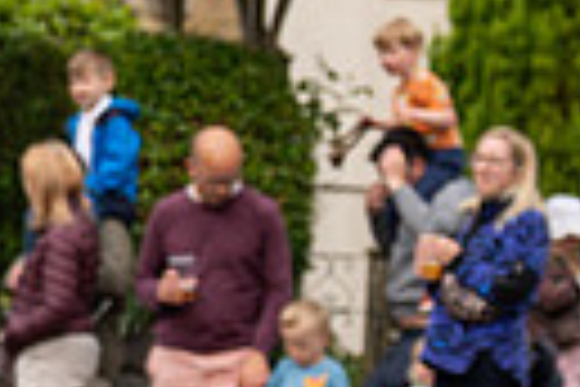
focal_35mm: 315
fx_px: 5075
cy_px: 101
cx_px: -418
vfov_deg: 4.4
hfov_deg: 6.4
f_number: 3.5
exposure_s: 1/800
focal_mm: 70
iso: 400
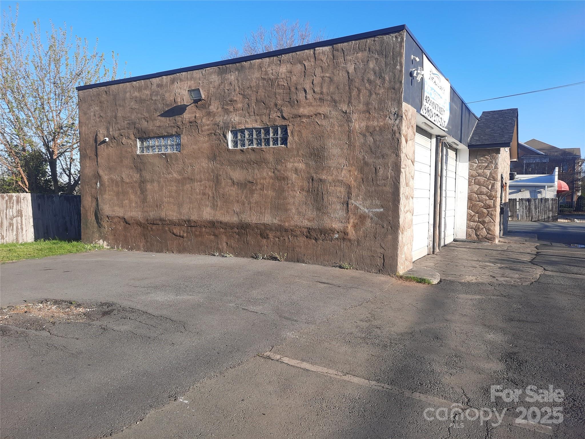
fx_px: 422
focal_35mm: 25
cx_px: 292
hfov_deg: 69.4
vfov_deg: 54.9
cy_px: 220
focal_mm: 4.6
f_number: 2
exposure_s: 1/489
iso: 32
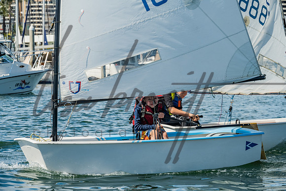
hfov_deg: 15.2
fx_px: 1073
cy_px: 96
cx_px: 143
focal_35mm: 135
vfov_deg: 10.2
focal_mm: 135
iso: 250
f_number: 10
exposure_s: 1/320
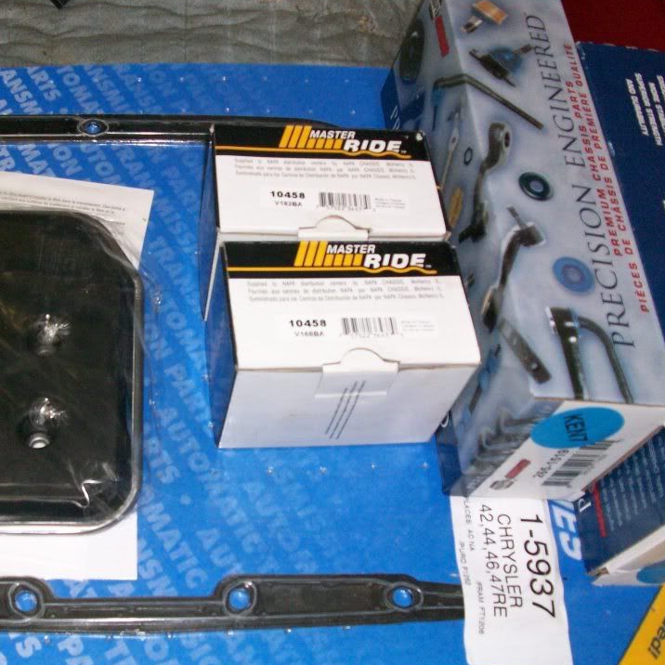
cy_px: 329
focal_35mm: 43
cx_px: 193
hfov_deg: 38.5
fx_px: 935
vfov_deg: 39.2
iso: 160
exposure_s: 1/60
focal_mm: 5.7
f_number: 2.8
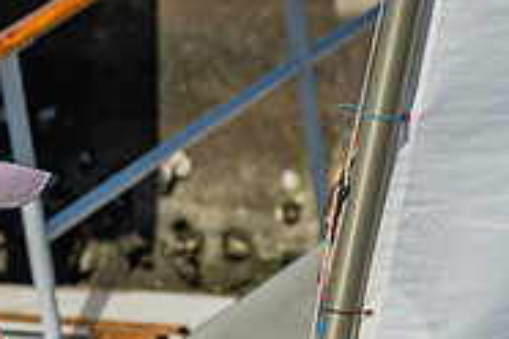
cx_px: -15
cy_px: 342
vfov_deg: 3.5
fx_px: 5627
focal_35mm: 398
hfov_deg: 5.2
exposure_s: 1/250
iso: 100
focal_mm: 101
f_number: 6.3
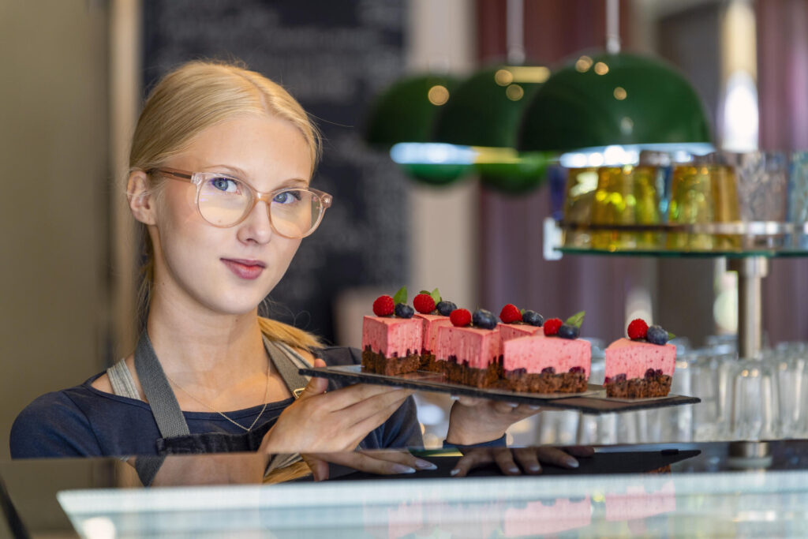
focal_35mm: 134
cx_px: 404
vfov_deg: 10.2
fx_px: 3008
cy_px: 270
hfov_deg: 15.3
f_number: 2.8
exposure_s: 1/100
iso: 250
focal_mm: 134
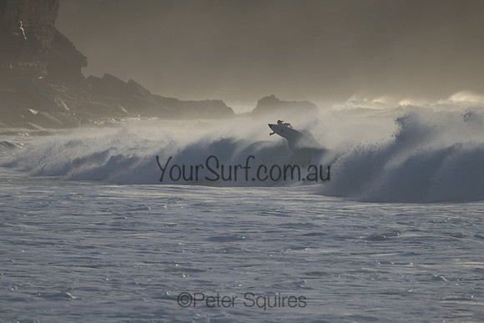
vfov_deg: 1.7
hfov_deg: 2.6
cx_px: 242
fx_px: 10758
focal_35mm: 800
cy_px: 162
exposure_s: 1/2000
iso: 800
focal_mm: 800
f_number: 11
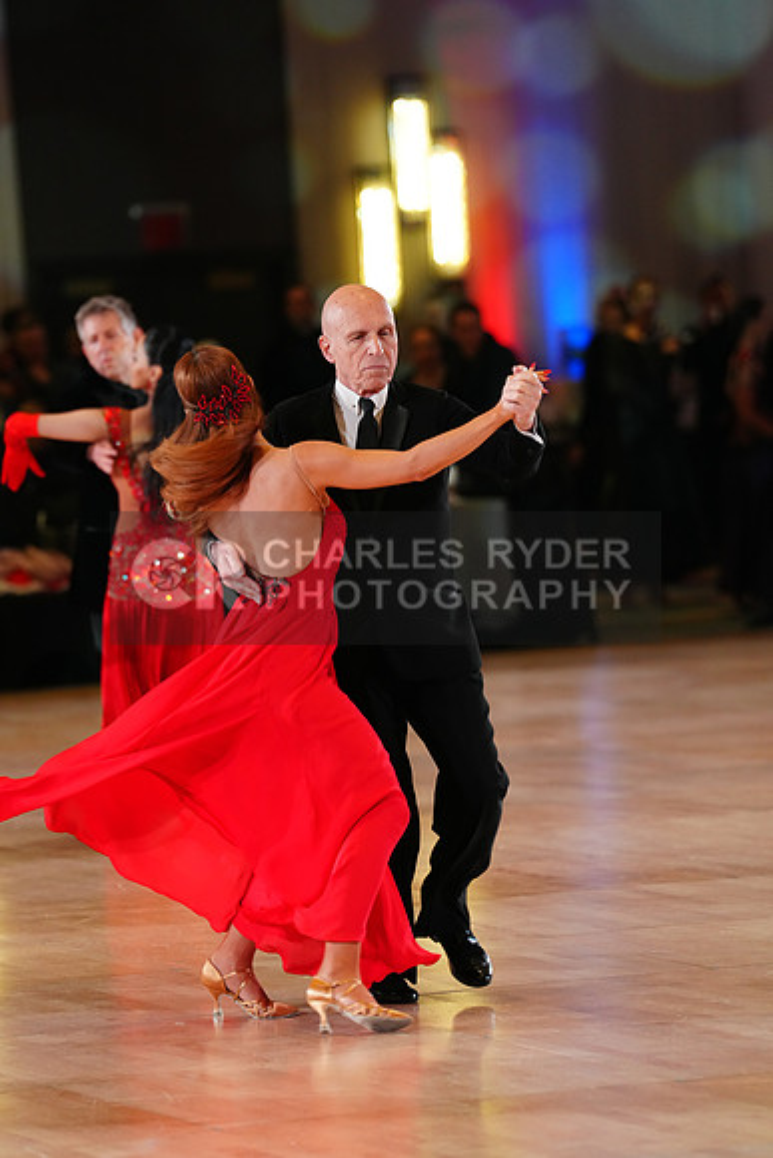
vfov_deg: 10.3
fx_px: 6437
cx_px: 386
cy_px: 579
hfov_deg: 6.9
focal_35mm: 200
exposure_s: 1/500
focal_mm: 200
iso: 3200
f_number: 3.5
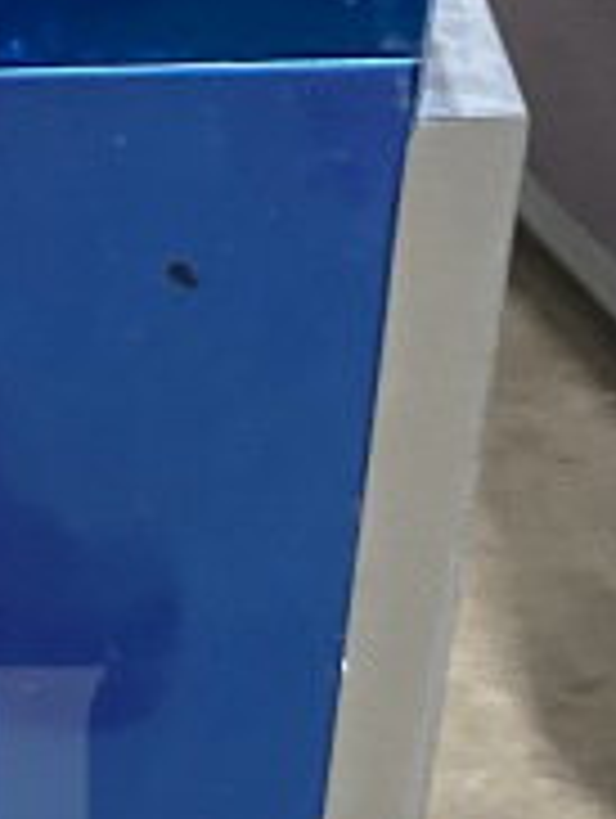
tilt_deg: -38.0
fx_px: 2746
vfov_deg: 16.2
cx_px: -301
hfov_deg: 12.2
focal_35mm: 116
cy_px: 1024
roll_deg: +5.3
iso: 500
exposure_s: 1/60
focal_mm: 4.25
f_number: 1.8
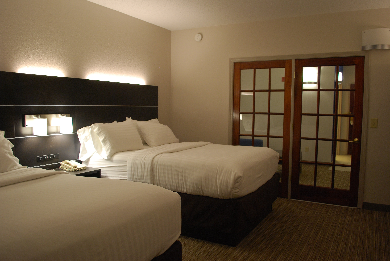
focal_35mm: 30
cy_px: 130
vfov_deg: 43.7
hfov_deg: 61.9
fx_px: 325
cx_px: 195
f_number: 3.8
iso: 400
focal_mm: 20
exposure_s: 1/25
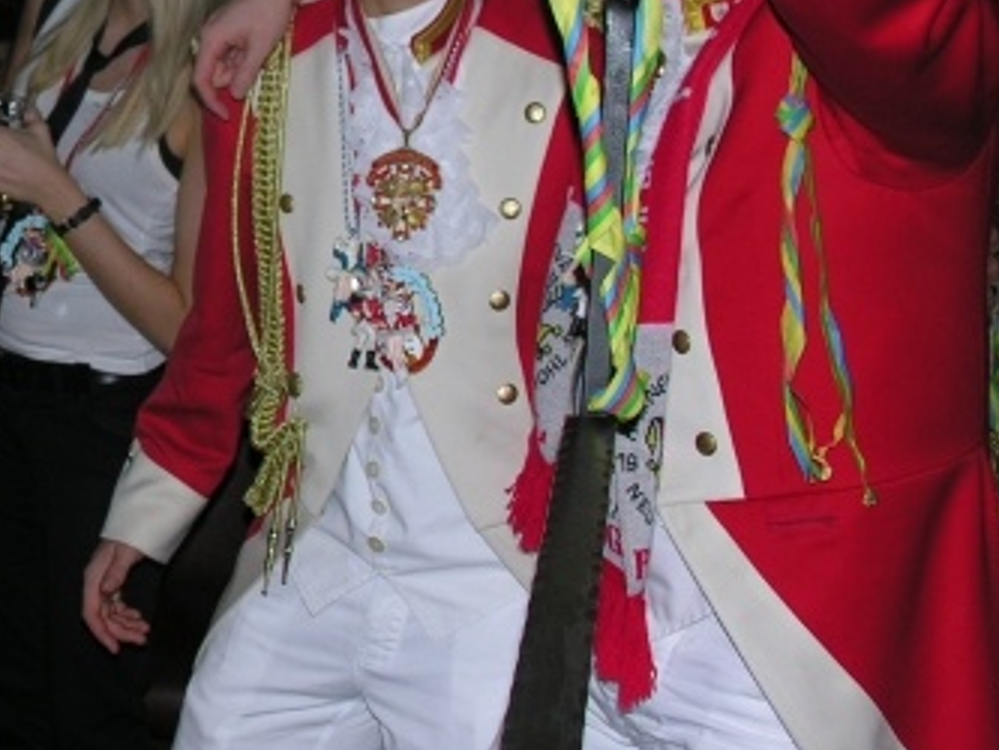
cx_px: -42
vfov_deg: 17.5
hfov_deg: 22.2
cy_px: 186
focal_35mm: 84
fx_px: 2425
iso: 50
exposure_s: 1/60.1
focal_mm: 8.9
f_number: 2.8
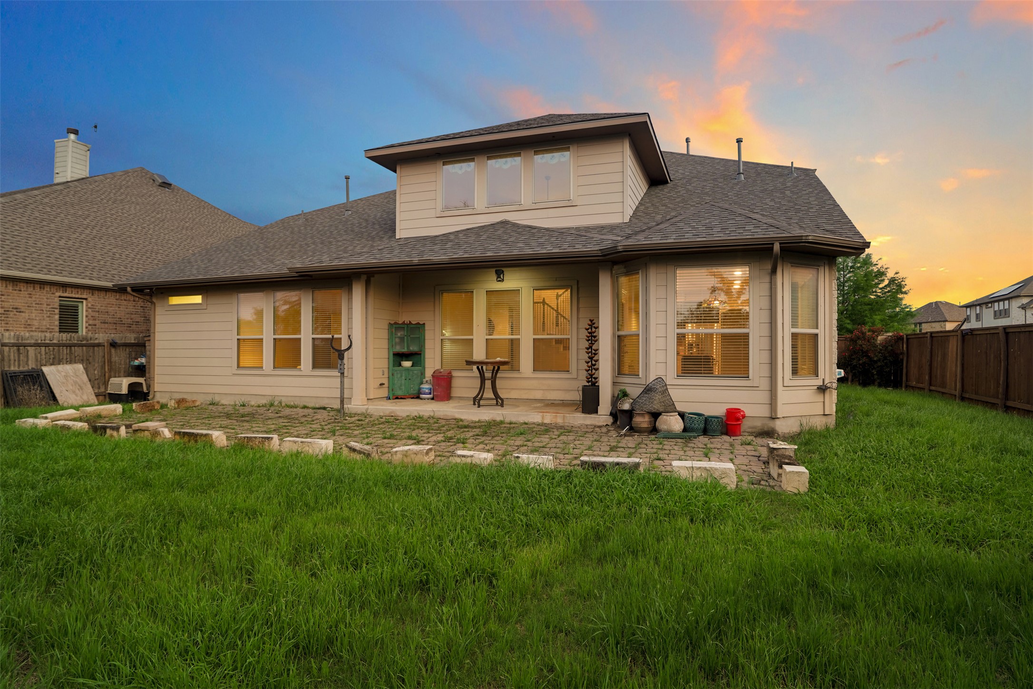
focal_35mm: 19
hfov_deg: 86.9
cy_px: 344
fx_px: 545
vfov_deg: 64.6
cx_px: 516
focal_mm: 19
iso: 640
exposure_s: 1/1.67
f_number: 5.6
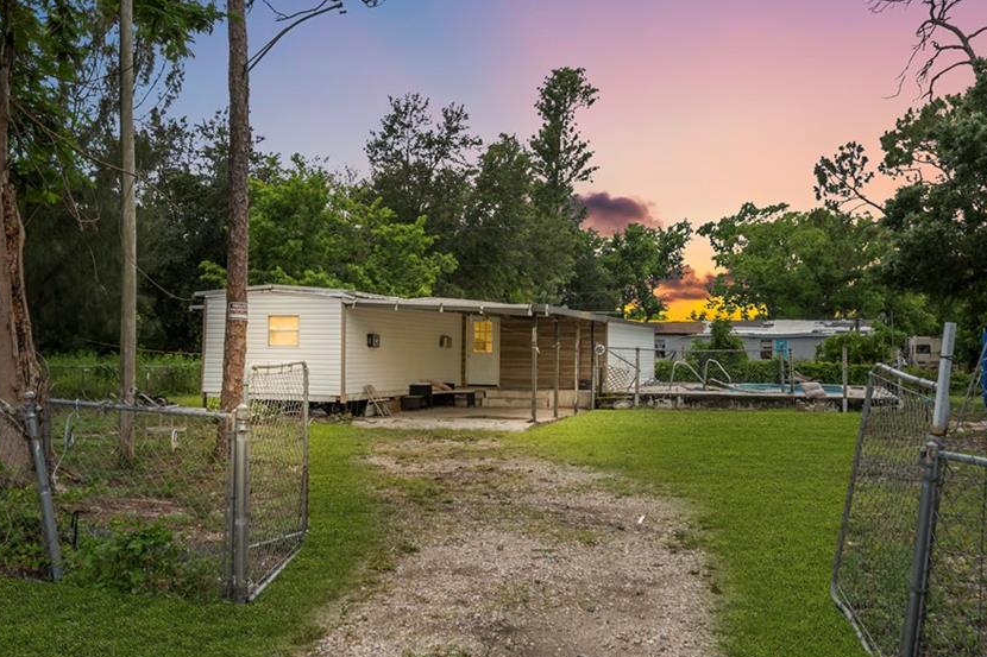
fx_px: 1014
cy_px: 328
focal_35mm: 37
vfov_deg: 35.9
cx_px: 425
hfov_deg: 51.7
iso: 100
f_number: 7.1
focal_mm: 20
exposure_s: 1/200
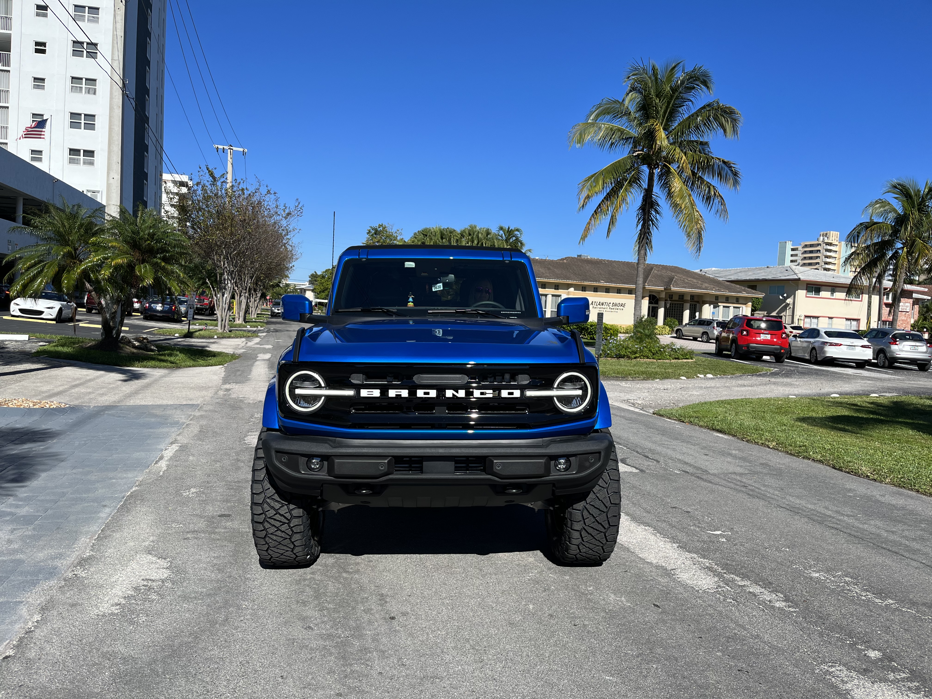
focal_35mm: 26
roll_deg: -3.9
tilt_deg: -4.8
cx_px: 466
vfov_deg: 53.1
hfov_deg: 67.3
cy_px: 350
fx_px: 700
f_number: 1.6
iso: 50
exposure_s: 1/3049
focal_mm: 5.1
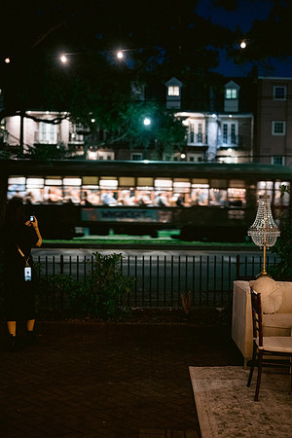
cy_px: 219
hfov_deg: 27.0
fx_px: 608
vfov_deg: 39.6
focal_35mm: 50
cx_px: 146
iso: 1600
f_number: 1.8
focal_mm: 50
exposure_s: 1/40
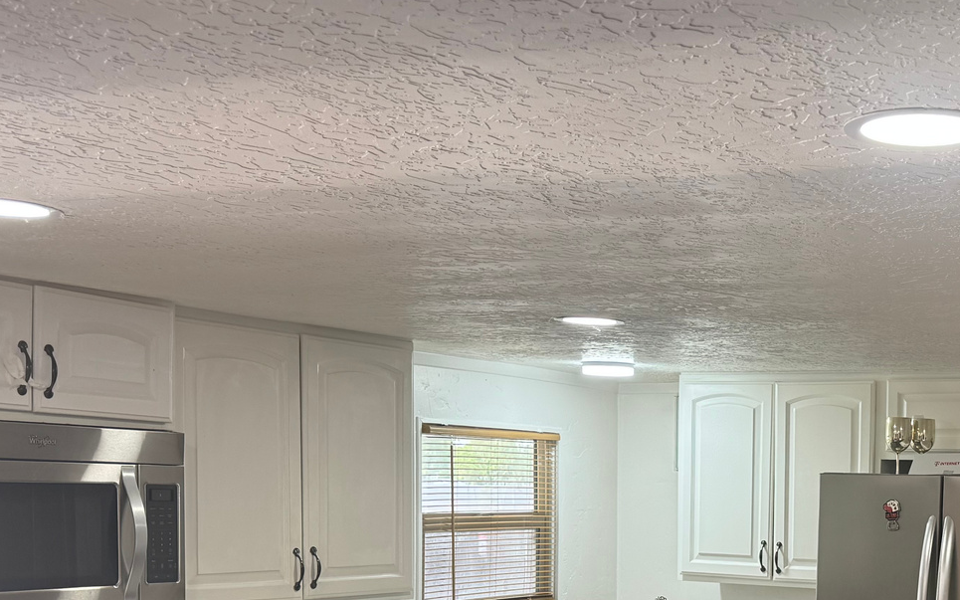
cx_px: 840
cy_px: 601
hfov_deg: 35.6
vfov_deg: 23.0
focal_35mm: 54
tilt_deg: -5.7
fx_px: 1413
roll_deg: -1.9
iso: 80
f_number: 1.78
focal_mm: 6.76
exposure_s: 1/121
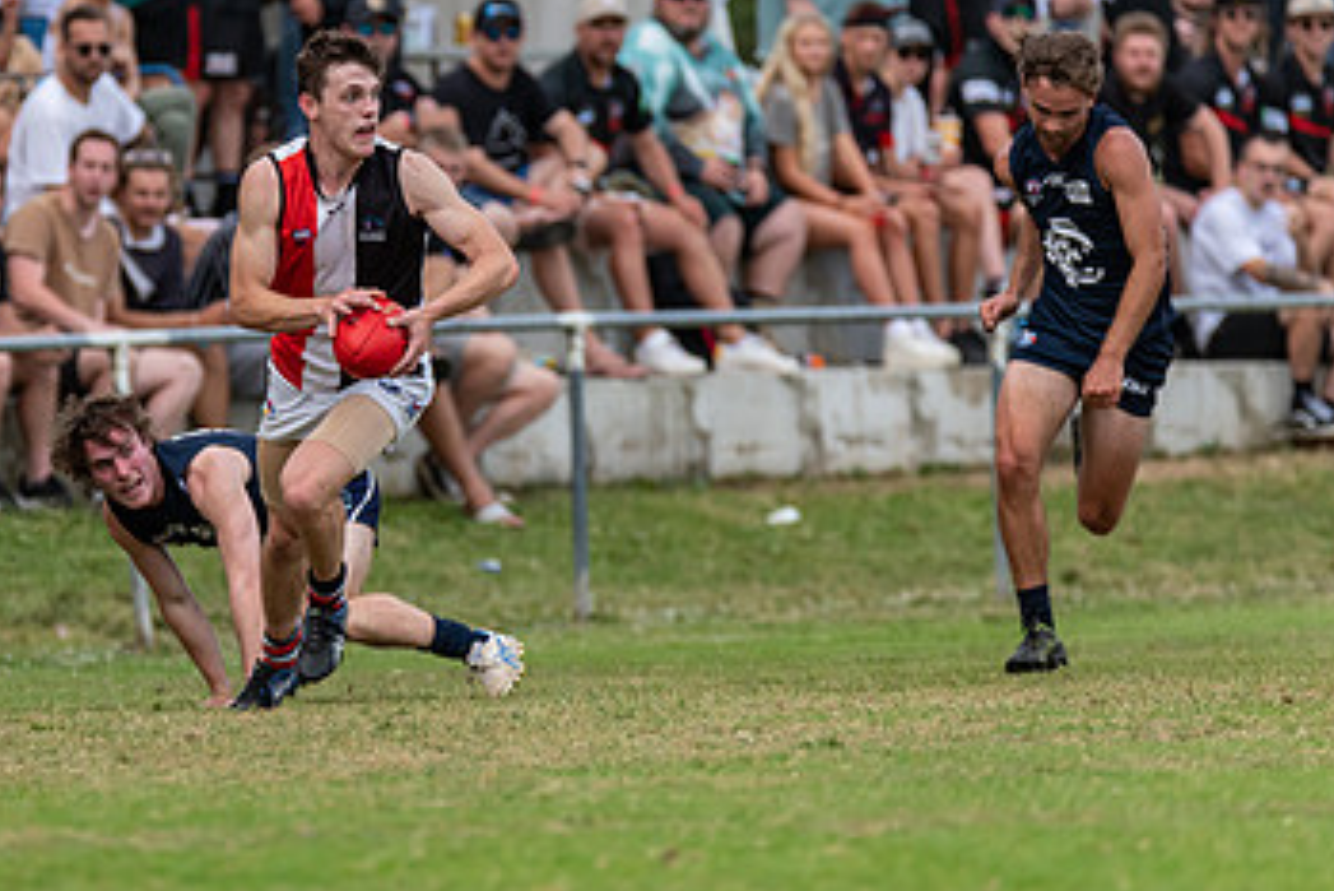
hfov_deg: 3.0
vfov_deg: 2.0
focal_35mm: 698
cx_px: 355
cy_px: 231
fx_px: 25874
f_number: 6.3
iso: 800
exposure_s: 1/1600
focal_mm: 420
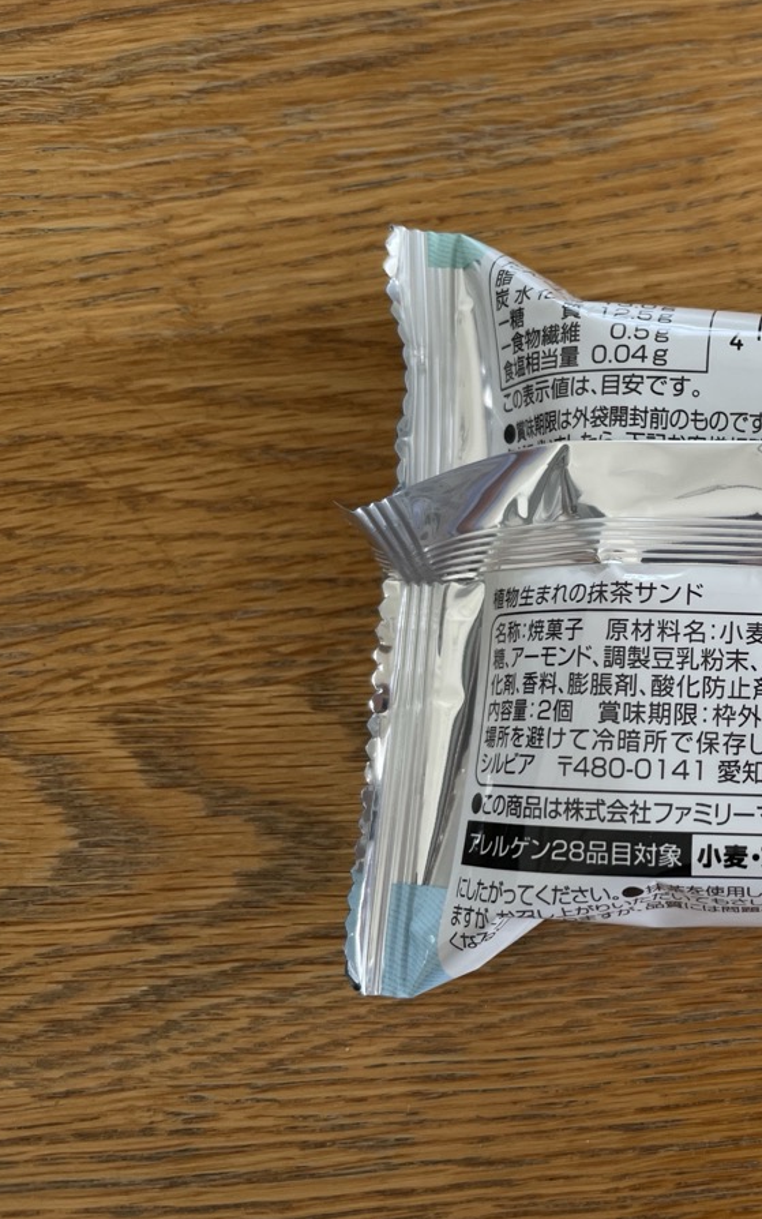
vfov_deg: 52.7
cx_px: 796
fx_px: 1229
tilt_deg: -81.9
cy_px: 608
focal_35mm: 37
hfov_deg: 31.3
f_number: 1.6
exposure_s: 1/121
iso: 80
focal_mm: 4.2
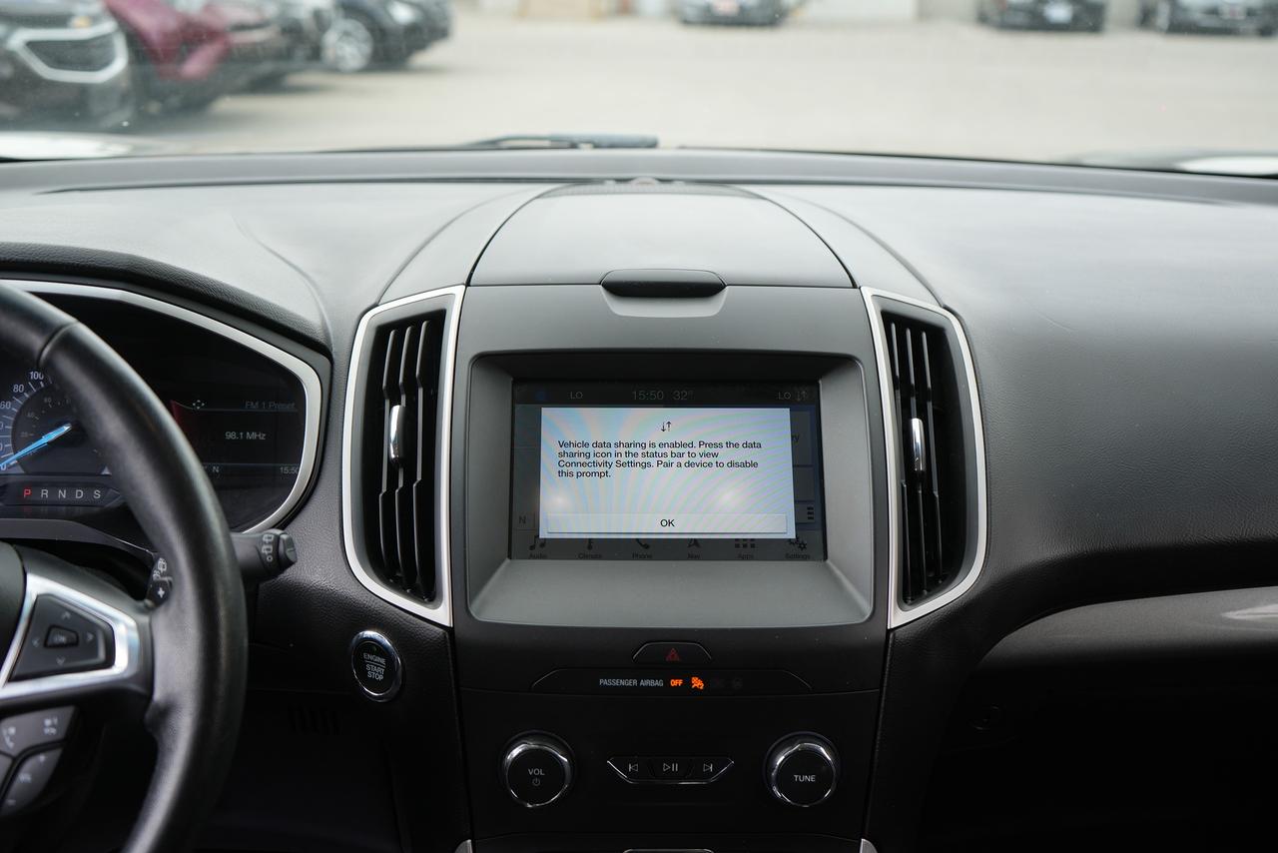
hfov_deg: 49.5
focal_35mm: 39
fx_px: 1385
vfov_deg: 34.2
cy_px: 426
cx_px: 639
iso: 100
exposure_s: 1/80
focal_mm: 39
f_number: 4.5
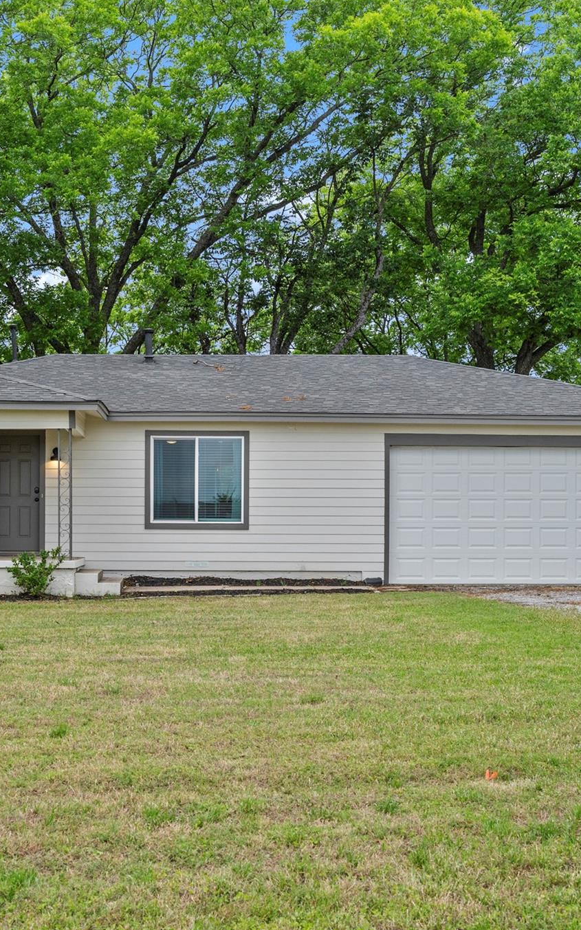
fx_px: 1369
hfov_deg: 23.8
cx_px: 182
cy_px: 463
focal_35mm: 54
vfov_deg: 37.5
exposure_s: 1/250
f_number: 5.6
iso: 400
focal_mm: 35
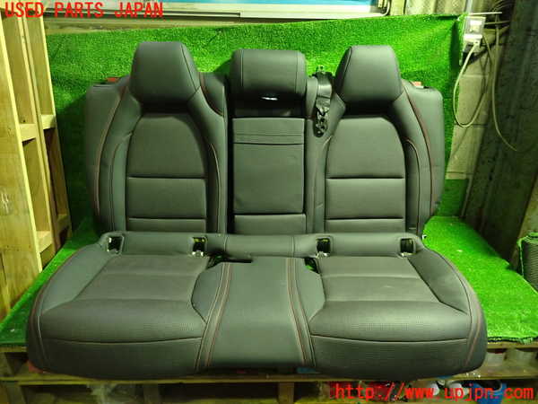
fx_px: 389
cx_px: 269
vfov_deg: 54.9
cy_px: 202
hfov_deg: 69.4
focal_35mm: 25
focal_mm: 4.5
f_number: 2
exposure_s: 1/30
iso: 500
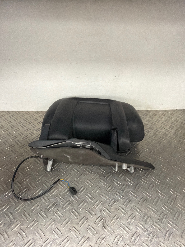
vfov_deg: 69.4
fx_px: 178
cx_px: 92
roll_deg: -3.2
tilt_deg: -41.1
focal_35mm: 25
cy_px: 124
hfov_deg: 54.9
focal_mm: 2.22
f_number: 2.2
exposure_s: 1/100
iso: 320
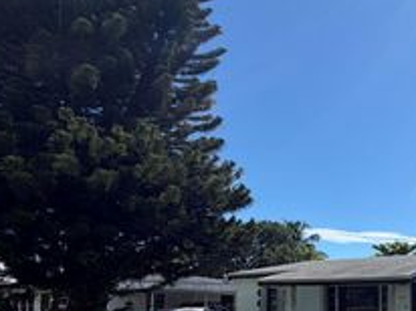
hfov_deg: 40.8
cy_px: 292
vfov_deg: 38.3
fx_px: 408
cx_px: 479
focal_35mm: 34
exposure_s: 1/901
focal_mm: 2.22
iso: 20
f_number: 2.2
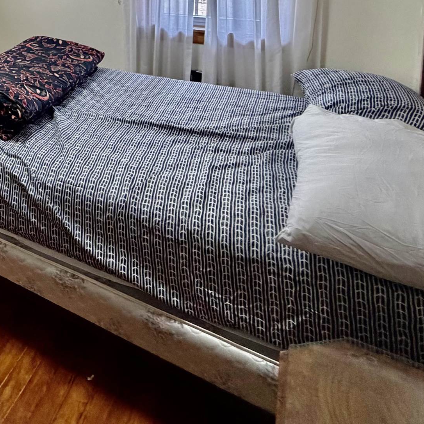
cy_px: -20
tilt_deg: -6.6
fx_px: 485
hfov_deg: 38.4
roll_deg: +2.7
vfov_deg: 40.1
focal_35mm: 35
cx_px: -52
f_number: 2.2
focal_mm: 2.22
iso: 320
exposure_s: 1/120
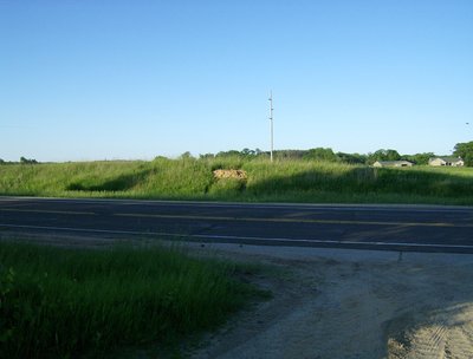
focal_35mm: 36
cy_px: 180
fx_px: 494
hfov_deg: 51.1
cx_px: 236
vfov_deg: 40.0
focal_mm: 6
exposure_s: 1/393
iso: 100
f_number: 4.7
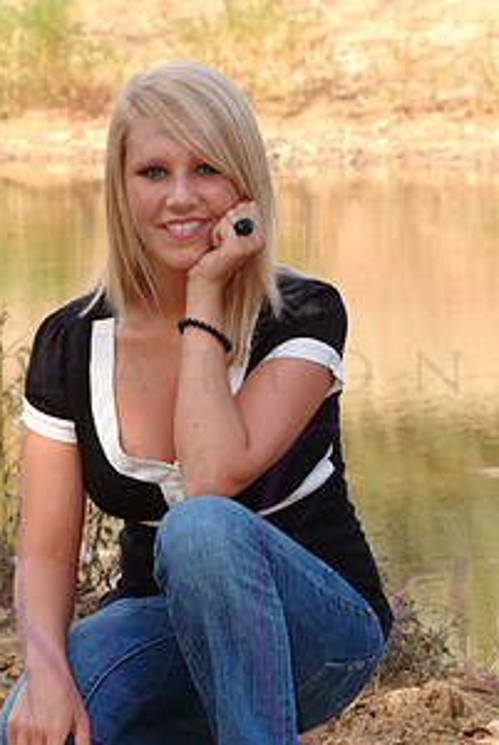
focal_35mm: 178
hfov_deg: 7.8
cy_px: 459
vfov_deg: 11.5
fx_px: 3683
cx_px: 202
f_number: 9.5
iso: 400
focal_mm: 79
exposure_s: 1/125
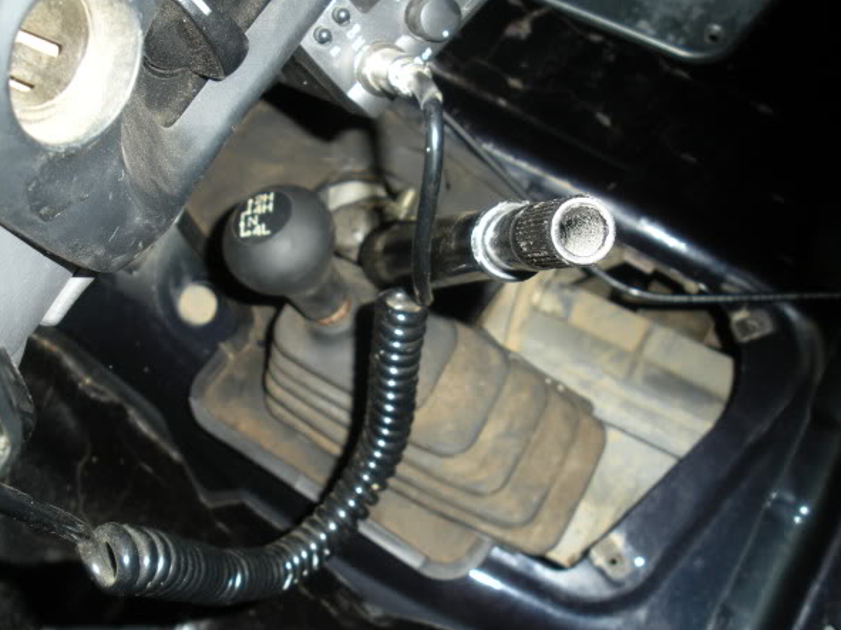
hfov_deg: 47.9
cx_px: 420
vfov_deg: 36.8
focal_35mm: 39
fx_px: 947
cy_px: 340
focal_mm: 6.3
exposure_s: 1/60
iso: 83
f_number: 3.5
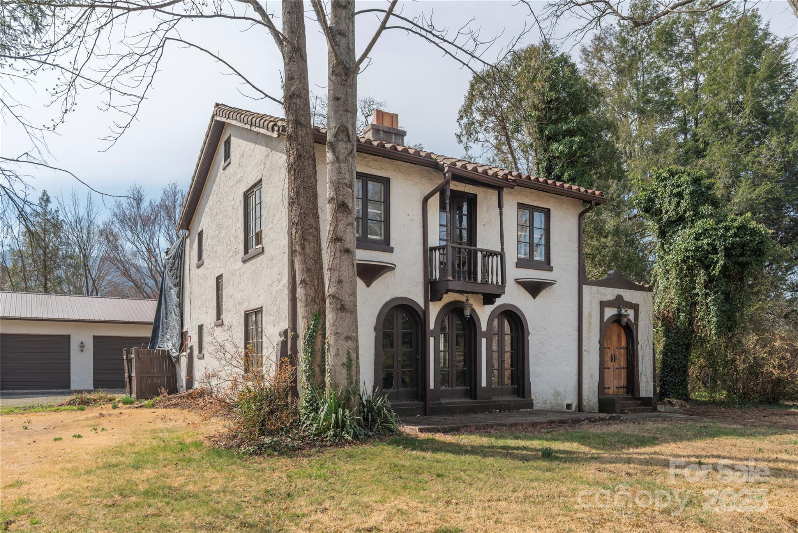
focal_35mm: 26
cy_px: 266
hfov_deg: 69.4
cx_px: 399
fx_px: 576
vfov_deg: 49.6
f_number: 7.1
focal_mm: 26
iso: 320
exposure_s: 1/1600
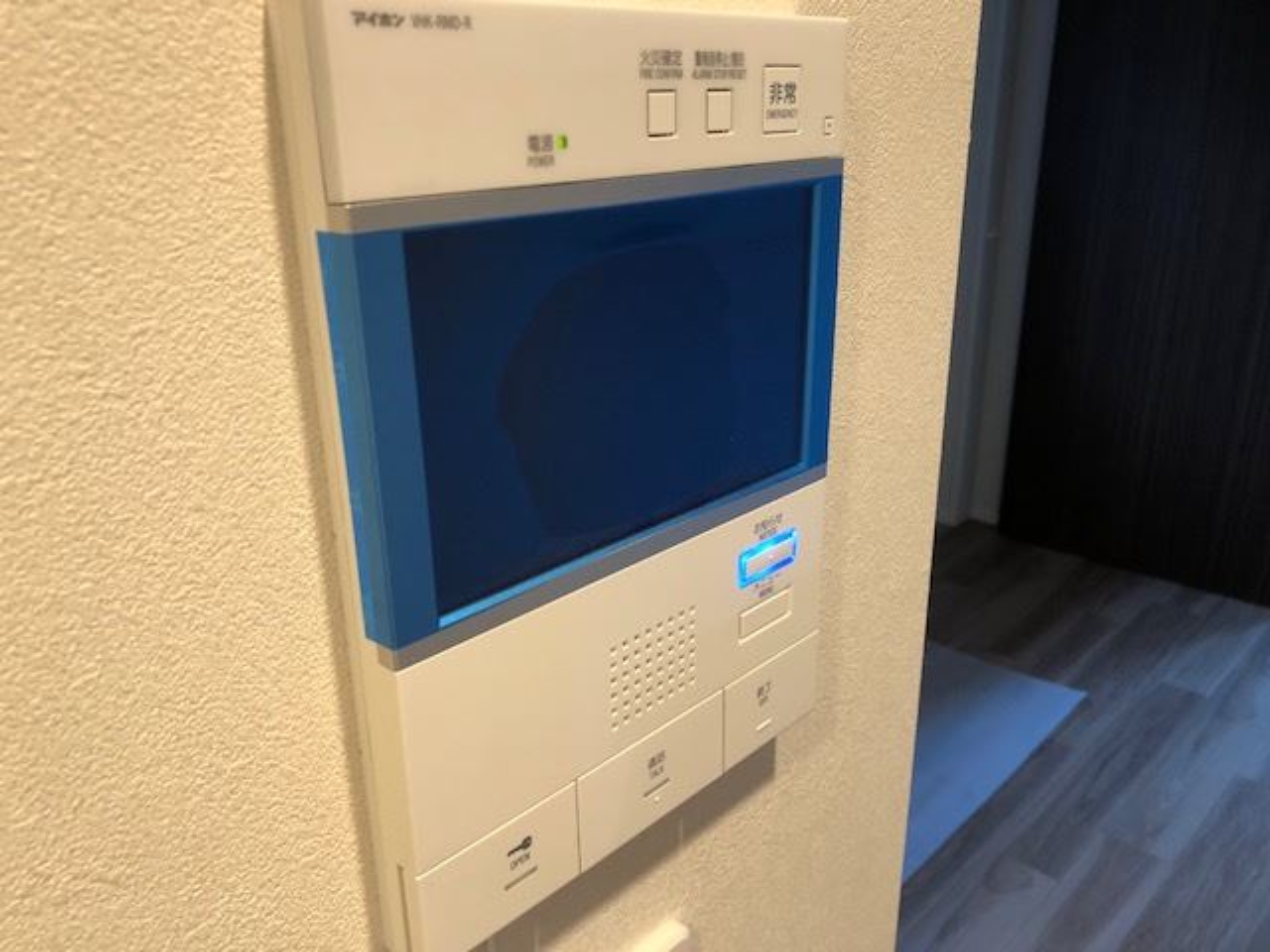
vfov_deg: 49.7
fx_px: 1027
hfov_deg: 63.4
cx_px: 635
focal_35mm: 28
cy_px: 476
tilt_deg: -20.8
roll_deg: +2.8
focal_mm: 3.99
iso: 50
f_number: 1.8
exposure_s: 1/17
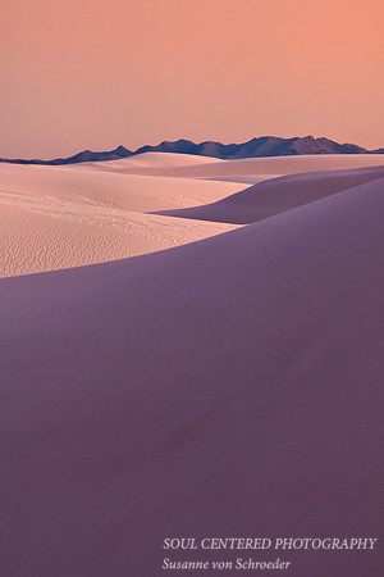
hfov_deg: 4.6
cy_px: 288
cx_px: 192
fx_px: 4800
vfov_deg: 6.9
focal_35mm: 300
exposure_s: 1
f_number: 16
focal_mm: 200
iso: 200
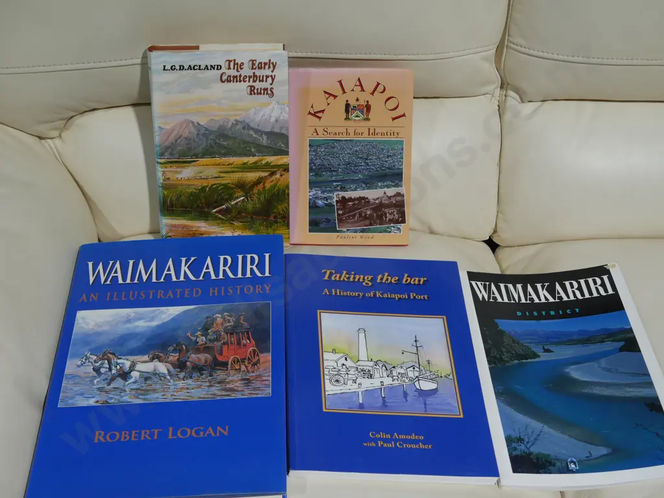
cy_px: 249
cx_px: 332
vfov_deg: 30.3
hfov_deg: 39.7
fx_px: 921
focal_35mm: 48
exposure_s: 1/60
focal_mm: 24
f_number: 5.6
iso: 400
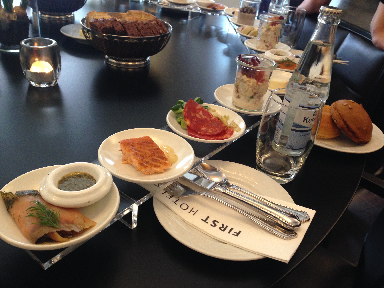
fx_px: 366
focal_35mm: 33
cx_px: 192
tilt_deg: -31.9
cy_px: 144
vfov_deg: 42.9
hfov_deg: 55.4
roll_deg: -5.9
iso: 200
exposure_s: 1/20
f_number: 2.4
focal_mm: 4.12
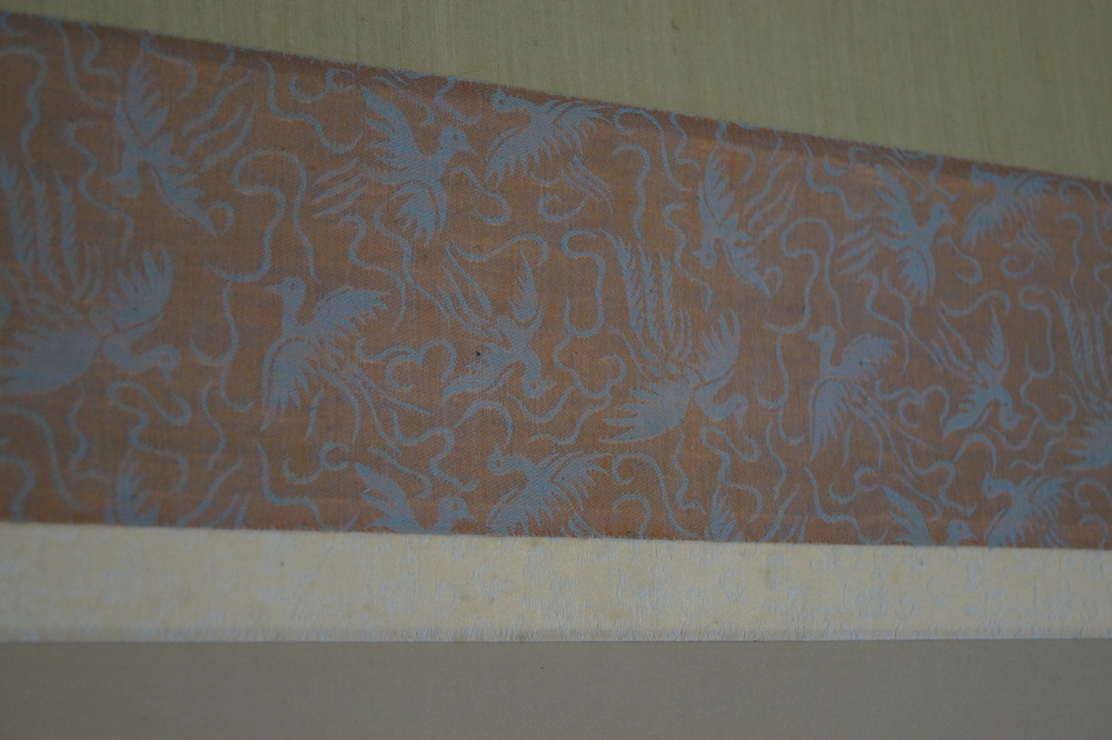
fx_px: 1853
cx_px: 556
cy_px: 370
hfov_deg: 33.4
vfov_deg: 22.6
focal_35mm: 60
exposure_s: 1/160
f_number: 5.6
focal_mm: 40
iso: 1250
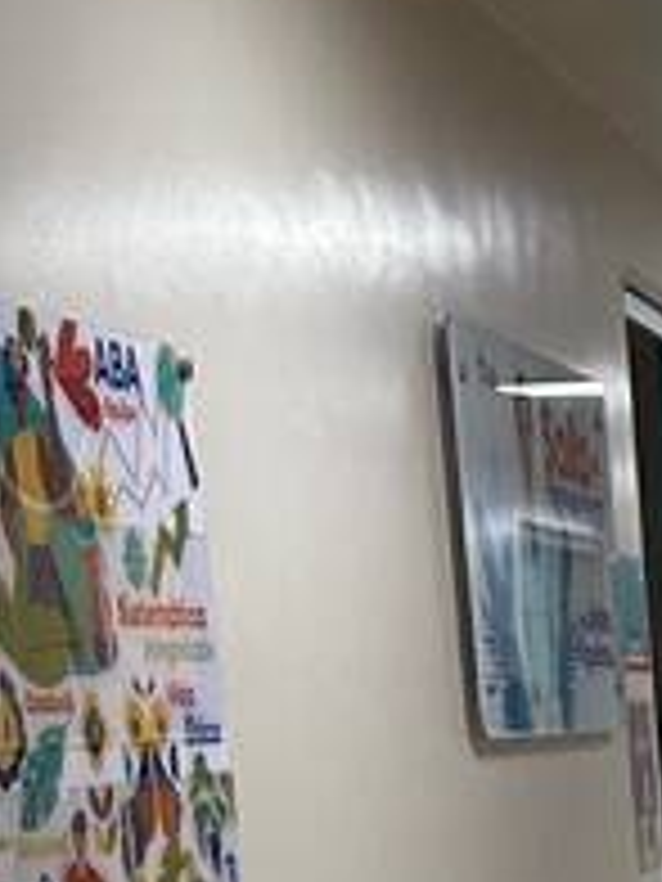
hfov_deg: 10.4
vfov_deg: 14.1
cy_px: 1282
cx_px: 1274
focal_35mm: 132
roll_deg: +0.0
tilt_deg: -9.4
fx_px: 3366
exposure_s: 1/120
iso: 160
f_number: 1.78
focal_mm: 6.86
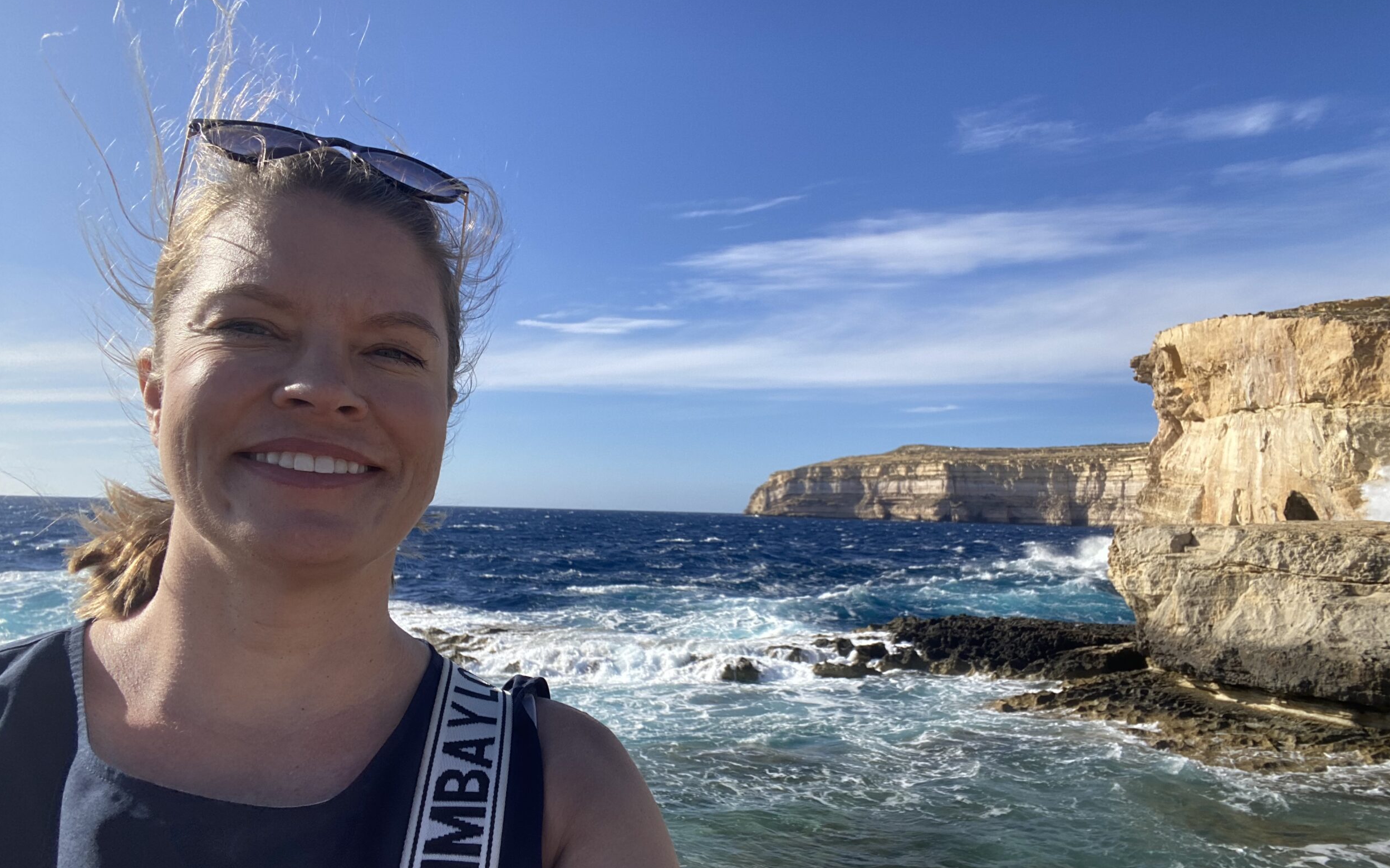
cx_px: 710
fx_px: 947
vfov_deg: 49.2
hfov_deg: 72.5
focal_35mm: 25
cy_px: 463
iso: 25
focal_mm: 2.71
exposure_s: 1/885
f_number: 2.2
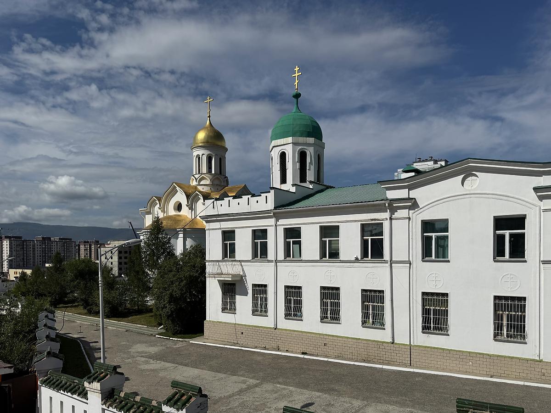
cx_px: 276
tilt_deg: +5.6
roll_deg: +0.4
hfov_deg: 71.6
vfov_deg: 56.8
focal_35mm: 24
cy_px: 206
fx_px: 382
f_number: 1.78
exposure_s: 1/12346
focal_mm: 6.76
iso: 64
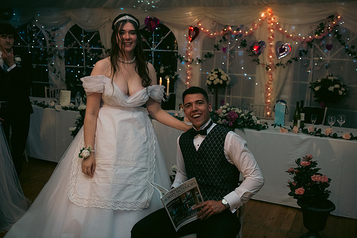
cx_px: 178
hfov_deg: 50.7
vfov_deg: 35.1
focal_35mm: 38
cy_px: 119
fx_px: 377
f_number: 3.5
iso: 800
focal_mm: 38
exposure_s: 1/160
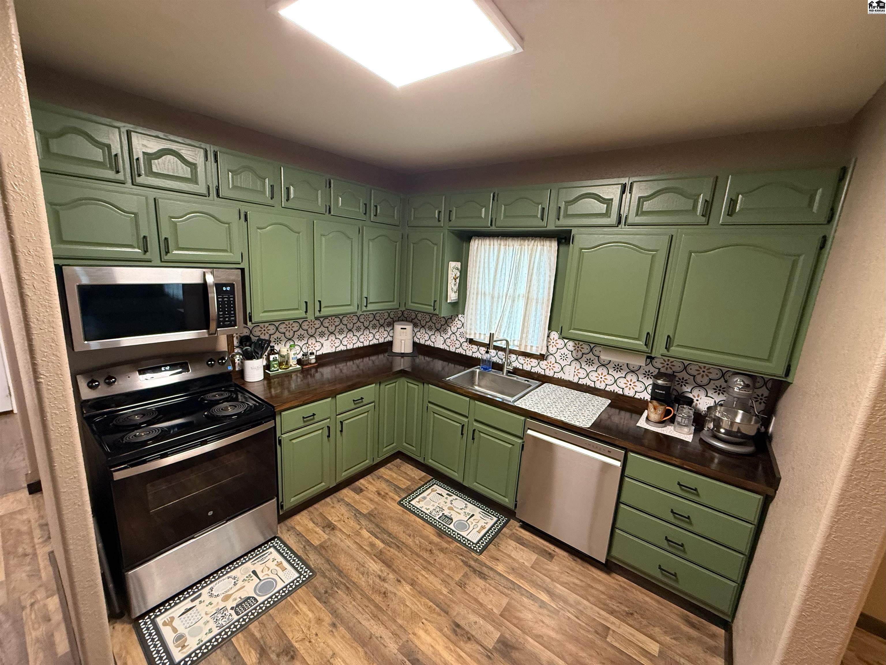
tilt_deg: -10.6
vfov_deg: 85.7
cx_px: 443
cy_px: 332
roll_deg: -3.4
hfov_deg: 102.1
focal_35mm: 14
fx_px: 358
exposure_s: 1/60
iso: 400
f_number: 2.2
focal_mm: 2.22
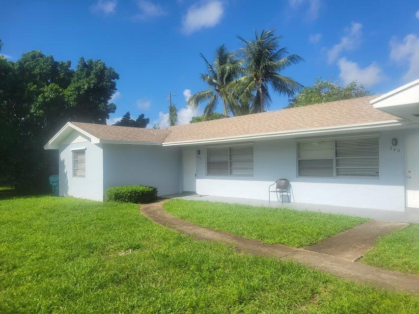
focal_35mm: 26
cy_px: 157
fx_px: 315
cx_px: 210
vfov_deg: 53.1
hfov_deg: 67.3
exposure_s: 1/3512
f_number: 1.8
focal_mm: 5.4
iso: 40
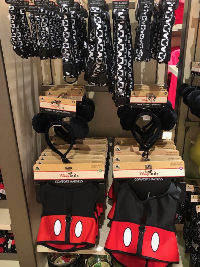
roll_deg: +0.5
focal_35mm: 31
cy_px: 132
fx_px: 239
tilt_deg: -20.6
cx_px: 106
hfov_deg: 45.4
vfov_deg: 58.3
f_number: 1.8
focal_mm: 3.99
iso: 80
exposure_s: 1/15
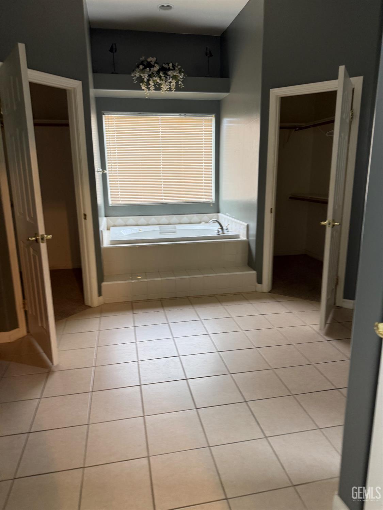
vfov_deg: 71.6
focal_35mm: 24
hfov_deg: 56.8
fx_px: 354
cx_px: 192
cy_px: 255
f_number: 1.78
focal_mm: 6.76
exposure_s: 1/60
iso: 160
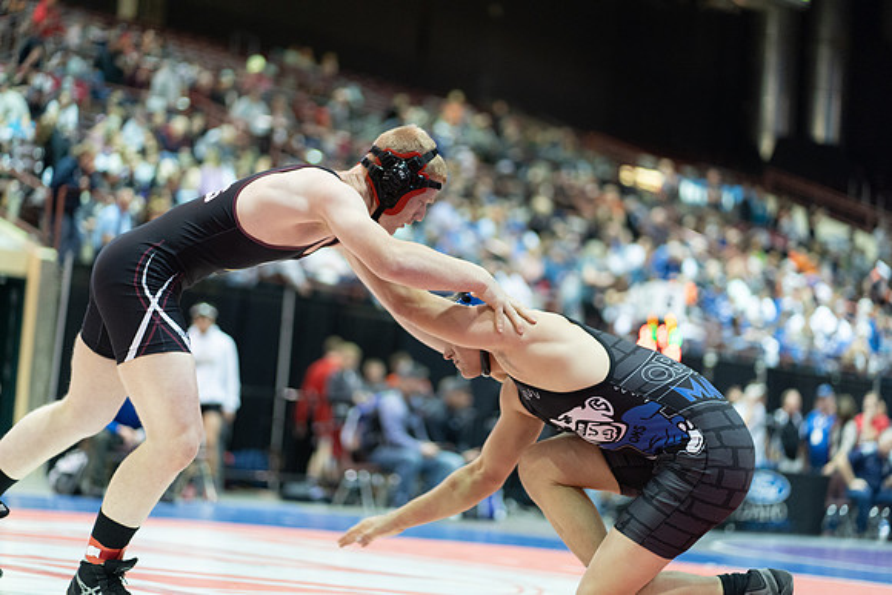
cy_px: 298
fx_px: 2107
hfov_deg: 23.9
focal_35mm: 85
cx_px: 446
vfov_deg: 16.1
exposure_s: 1/500
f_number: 1.8
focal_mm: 85
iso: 2500
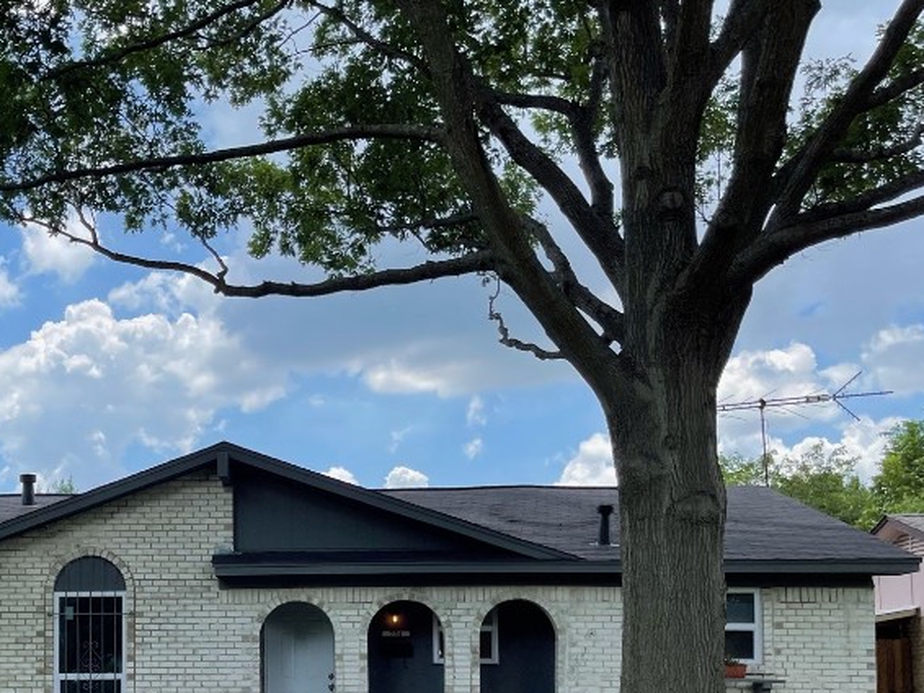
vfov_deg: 29.8
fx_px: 1255
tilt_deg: +3.0
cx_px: 230
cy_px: 600
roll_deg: +0.3
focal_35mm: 47
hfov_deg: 39.3
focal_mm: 5.1
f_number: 1.6
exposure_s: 1/2247
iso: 32
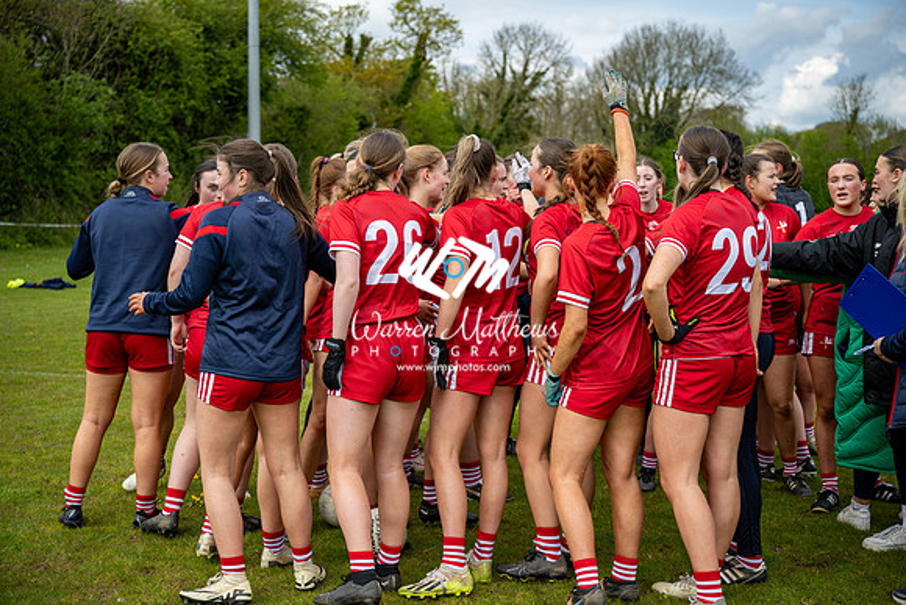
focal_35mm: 52
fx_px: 1309
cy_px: 302
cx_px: 453
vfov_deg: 26.0
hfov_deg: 38.2
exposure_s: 1/1250
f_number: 3.5
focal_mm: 52
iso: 125
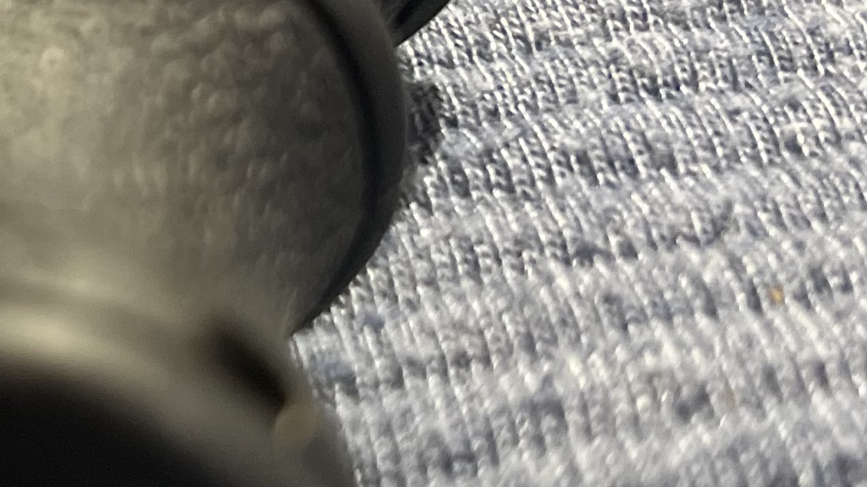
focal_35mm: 101
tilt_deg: -37.8
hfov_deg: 20.1
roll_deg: -3.4
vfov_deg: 11.9
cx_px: -117
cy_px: 76
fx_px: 2322
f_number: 1.5
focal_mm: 5.7
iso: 500
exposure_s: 1/40
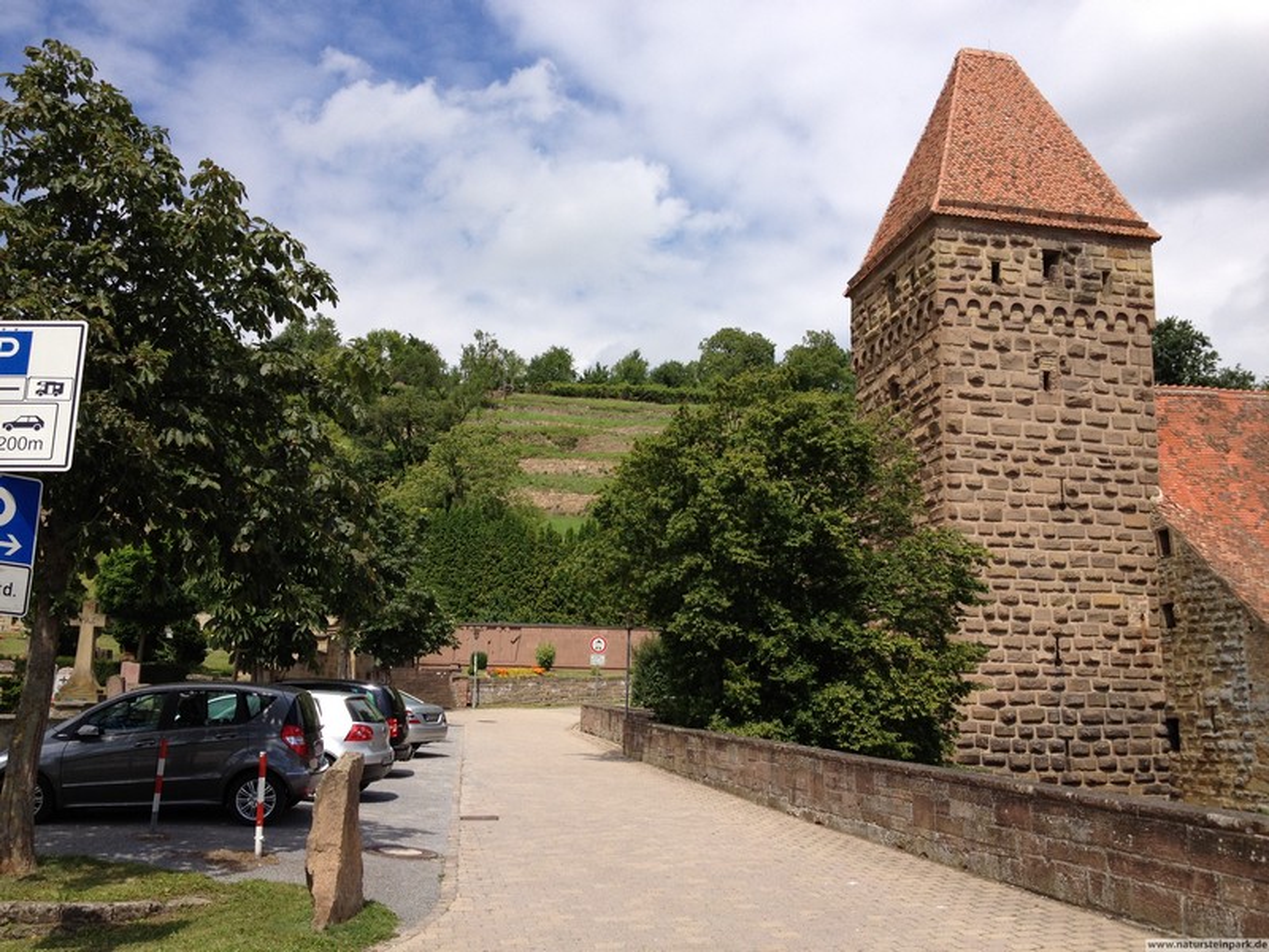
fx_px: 1283
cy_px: 476
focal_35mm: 35
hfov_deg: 52.6
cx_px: 634
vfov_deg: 40.7
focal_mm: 4.28
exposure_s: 1/1783
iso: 64
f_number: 2.4
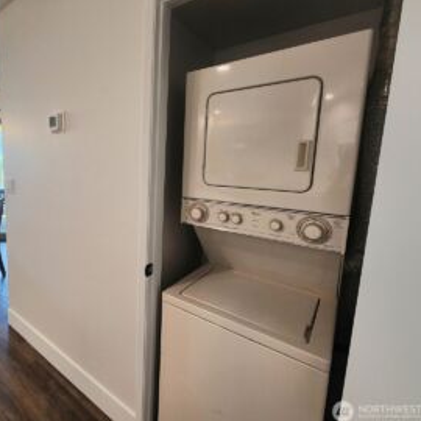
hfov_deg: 79.5
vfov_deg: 83.8
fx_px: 234
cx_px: 122
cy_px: 193
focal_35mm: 17
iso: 160
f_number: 2.2
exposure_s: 1/60.2
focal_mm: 2.2
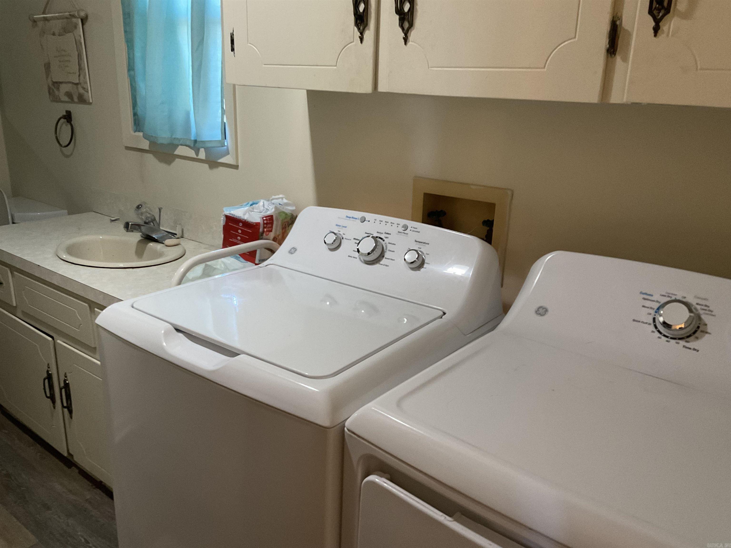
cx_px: 366
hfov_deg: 61.7
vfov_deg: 48.2
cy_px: 274
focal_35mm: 29
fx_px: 612
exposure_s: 1/40
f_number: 1.8
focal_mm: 3
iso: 250
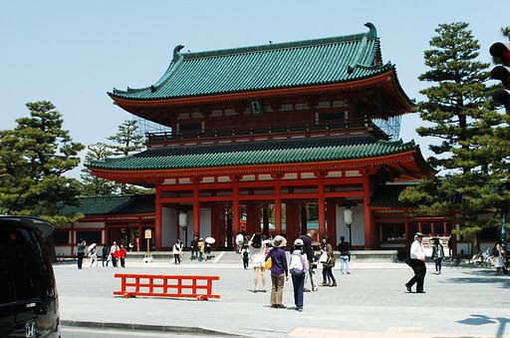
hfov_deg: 35.1
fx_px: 806
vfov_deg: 23.7
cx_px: 255
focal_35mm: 57
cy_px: 169
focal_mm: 38
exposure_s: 1/200
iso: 320
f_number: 11
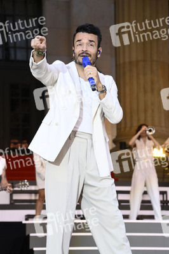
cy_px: 127
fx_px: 952
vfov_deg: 15.2
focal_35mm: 135
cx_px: 84
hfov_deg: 10.1
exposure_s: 1/320
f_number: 6.3
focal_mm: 135
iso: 800
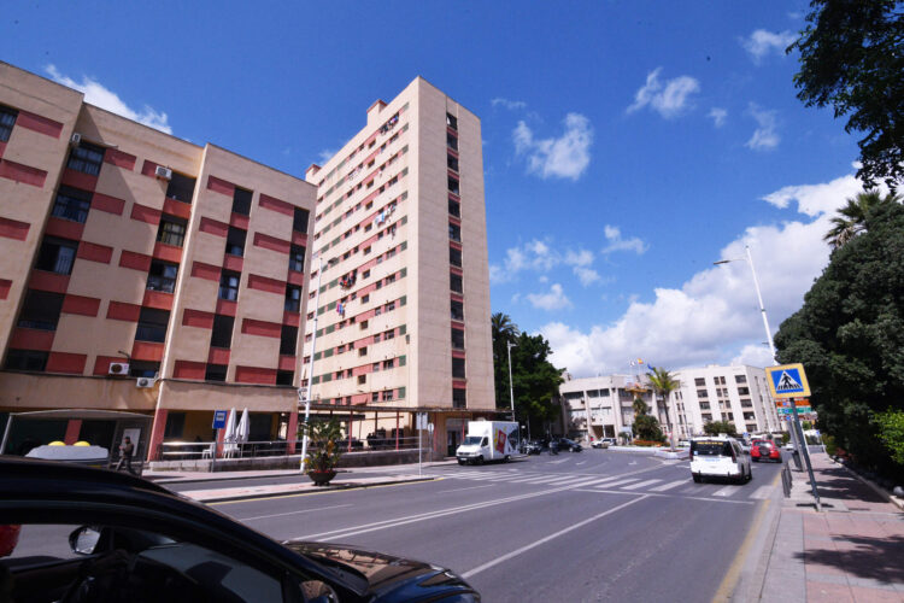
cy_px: 302
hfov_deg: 96.7
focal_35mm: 16
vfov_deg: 73.7
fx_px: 402
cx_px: 452
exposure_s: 1/1600
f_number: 22
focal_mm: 16
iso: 800
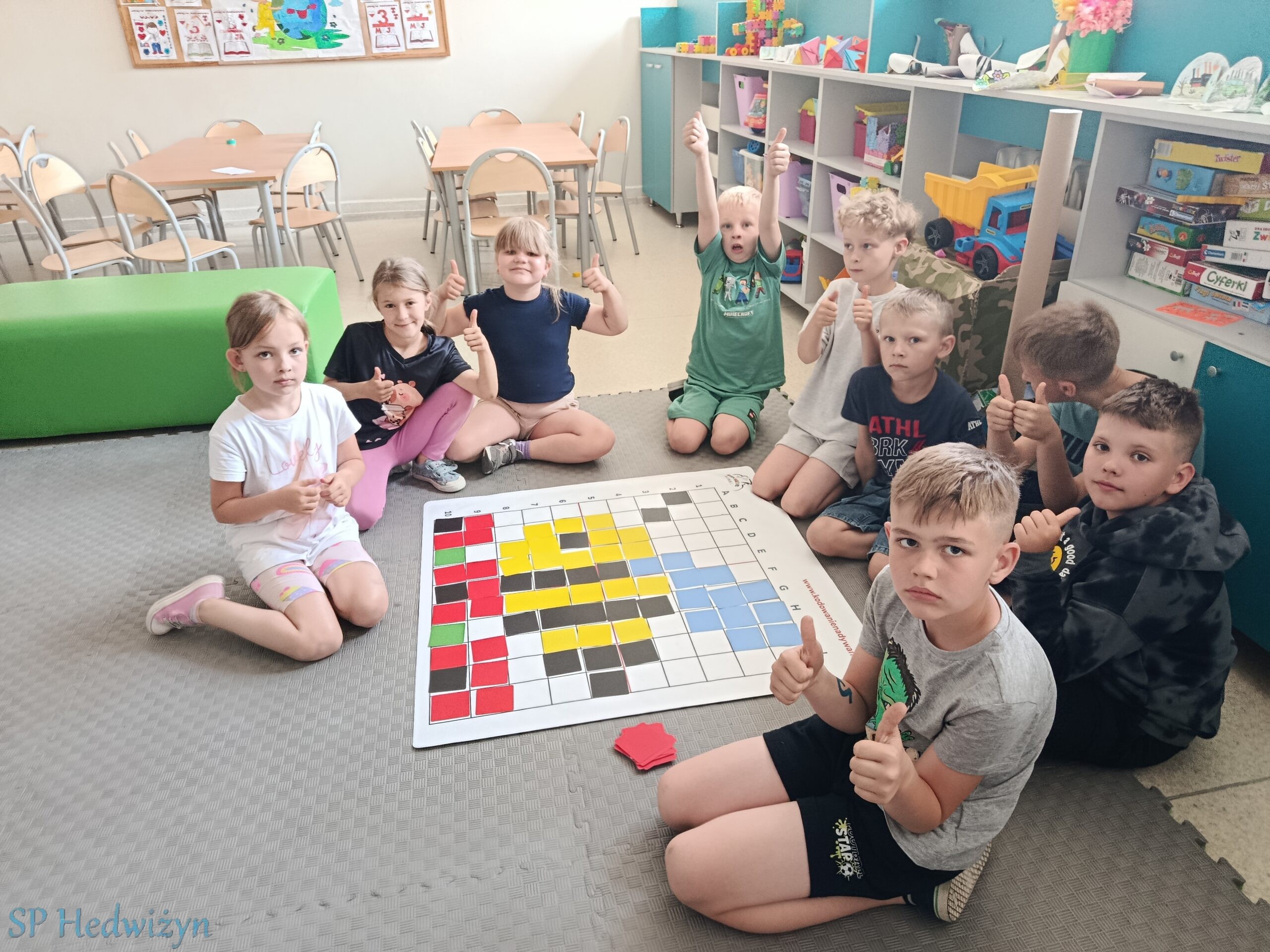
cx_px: 635
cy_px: 476
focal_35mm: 24
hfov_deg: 71.6
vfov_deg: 56.8
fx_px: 881
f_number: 1.7
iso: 1126
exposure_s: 1/50
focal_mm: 5.24
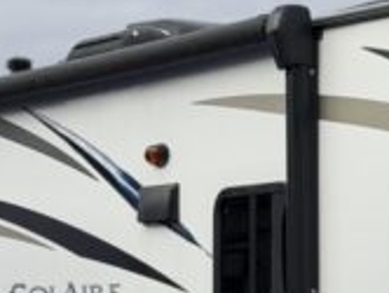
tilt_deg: +0.9
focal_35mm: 222
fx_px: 2498
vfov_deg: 6.7
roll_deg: +0.2
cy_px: 363
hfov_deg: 8.7
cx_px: 593
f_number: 1.78
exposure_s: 1/2033
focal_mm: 6.76
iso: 64
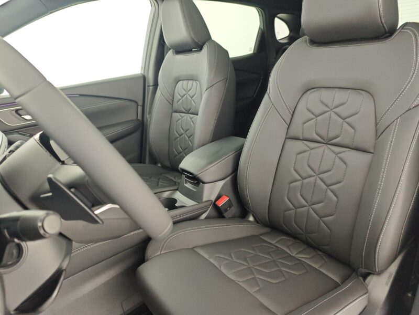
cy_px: 158
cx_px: 210
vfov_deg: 58.9
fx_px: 278
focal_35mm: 23
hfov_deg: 73.9
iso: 301
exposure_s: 1/100
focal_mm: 6.55
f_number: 1.6
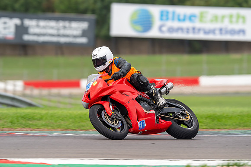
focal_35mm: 662
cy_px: 75
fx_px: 4619
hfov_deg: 3.1
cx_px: 118
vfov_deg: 2.1
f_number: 8
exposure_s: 1/500
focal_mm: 600
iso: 250
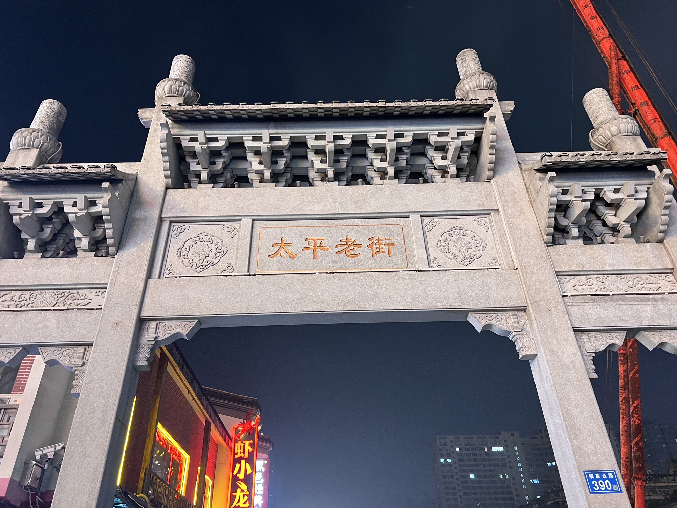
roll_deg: +1.8
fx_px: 508
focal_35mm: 26
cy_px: 254
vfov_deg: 53.1
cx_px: 338
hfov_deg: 67.3
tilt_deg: +35.7
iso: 400
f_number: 1.5
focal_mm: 5.7
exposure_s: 1/60
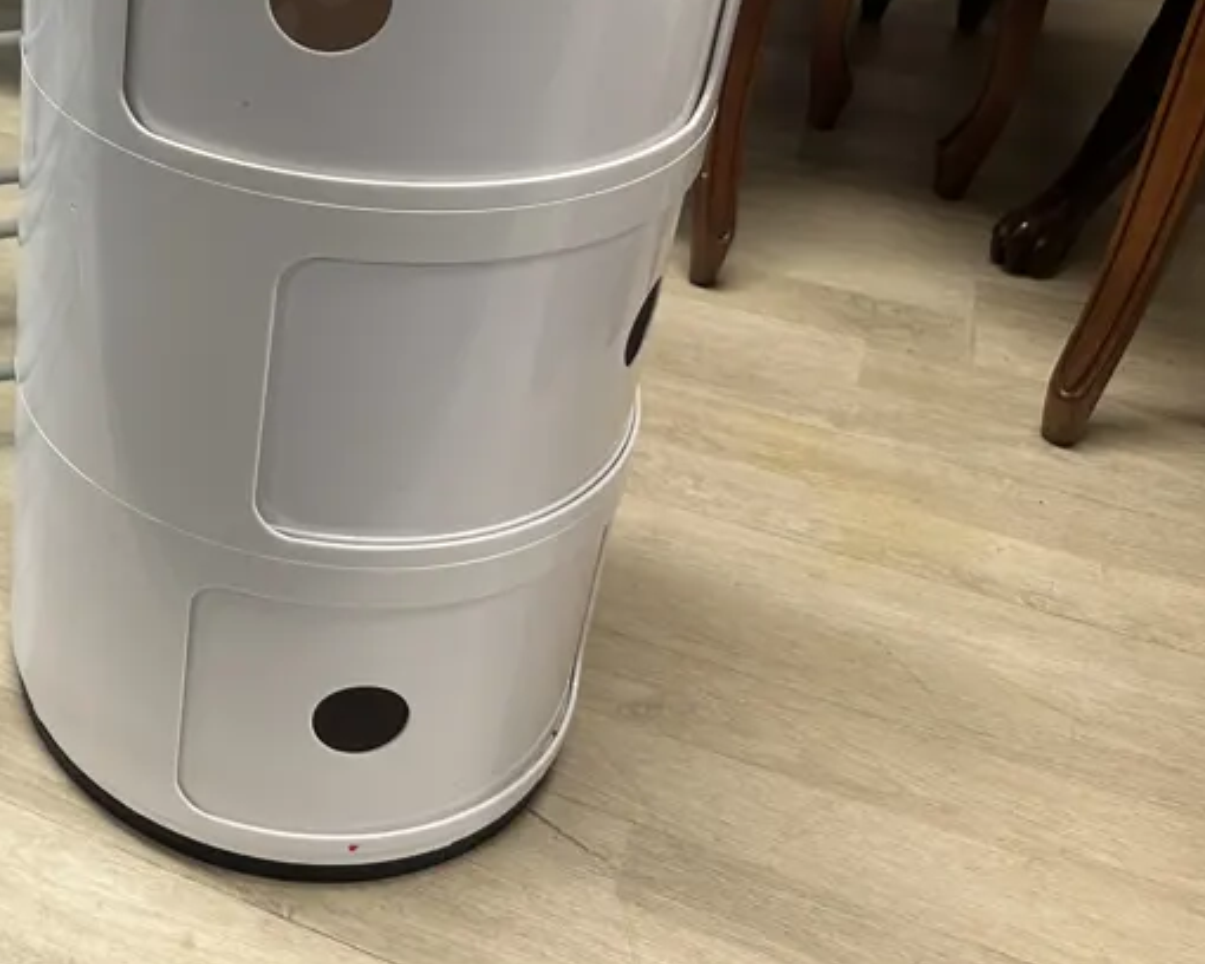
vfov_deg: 31.3
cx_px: 0
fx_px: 1676
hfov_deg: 35.7
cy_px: 203
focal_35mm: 47
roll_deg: -1.1
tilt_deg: -27.9
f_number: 1.78
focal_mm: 6.86
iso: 200
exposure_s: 1/100
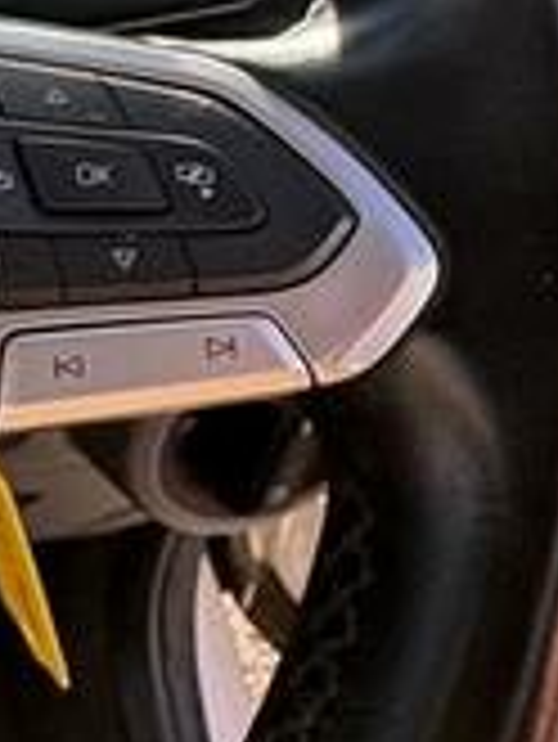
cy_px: 121
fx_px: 1631
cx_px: -594
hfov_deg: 15.2
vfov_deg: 25.1
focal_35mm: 76
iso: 64
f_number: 2.2
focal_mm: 2.22
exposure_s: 1/222
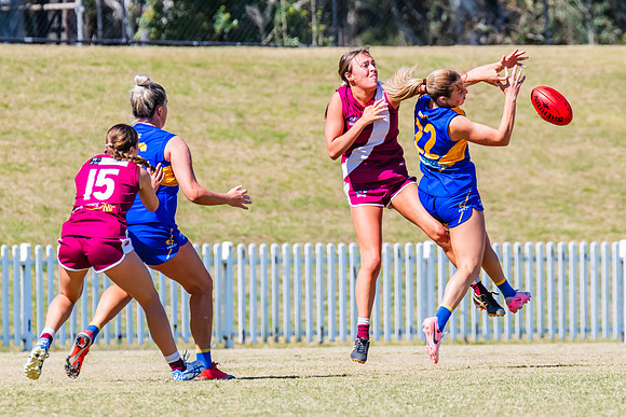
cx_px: 411
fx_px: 11624
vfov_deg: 2.1
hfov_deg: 3.1
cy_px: 164
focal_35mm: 668
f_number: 9
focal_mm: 420
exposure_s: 1/1600
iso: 800
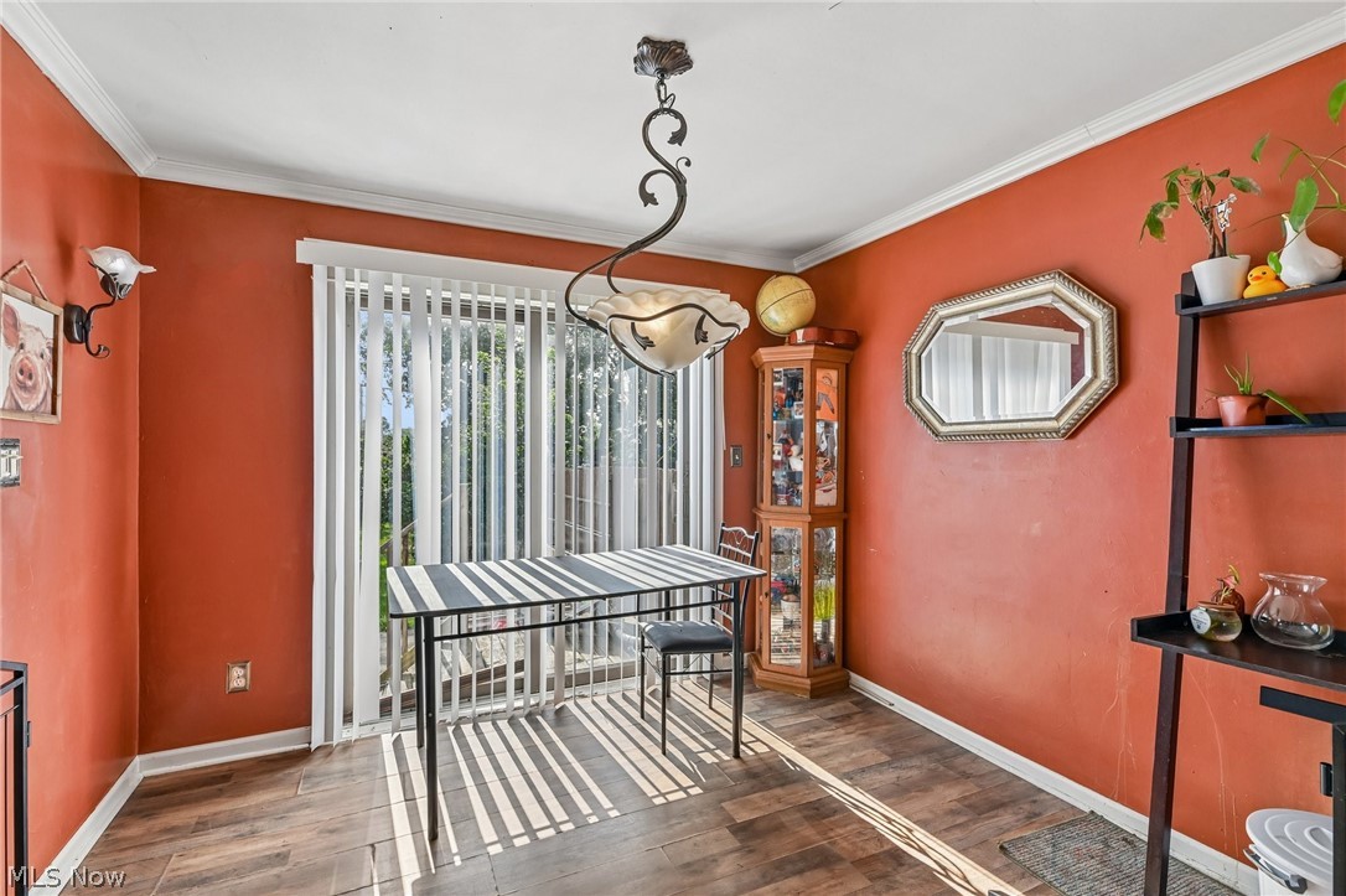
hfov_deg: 96.8
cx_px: 673
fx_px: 598
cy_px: 448
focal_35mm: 16
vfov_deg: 73.7
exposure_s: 1/800
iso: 1000
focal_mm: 16
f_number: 6.3
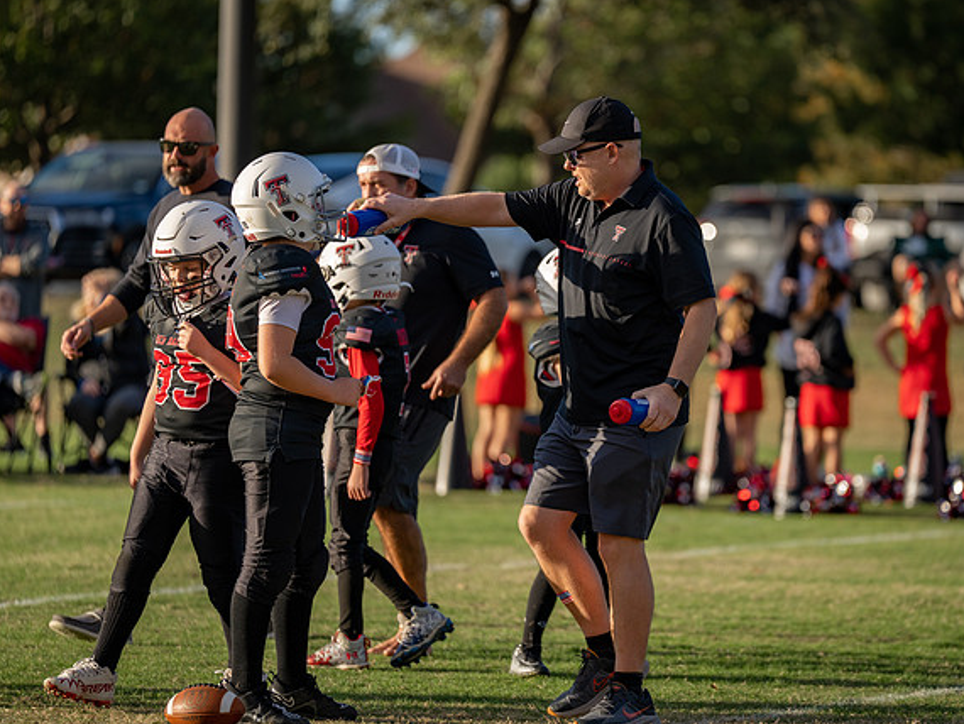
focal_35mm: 248
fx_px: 6909
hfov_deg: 8.0
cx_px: 605
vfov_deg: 6.0
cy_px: 352
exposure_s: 1/1600
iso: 160
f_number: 2.8
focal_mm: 200
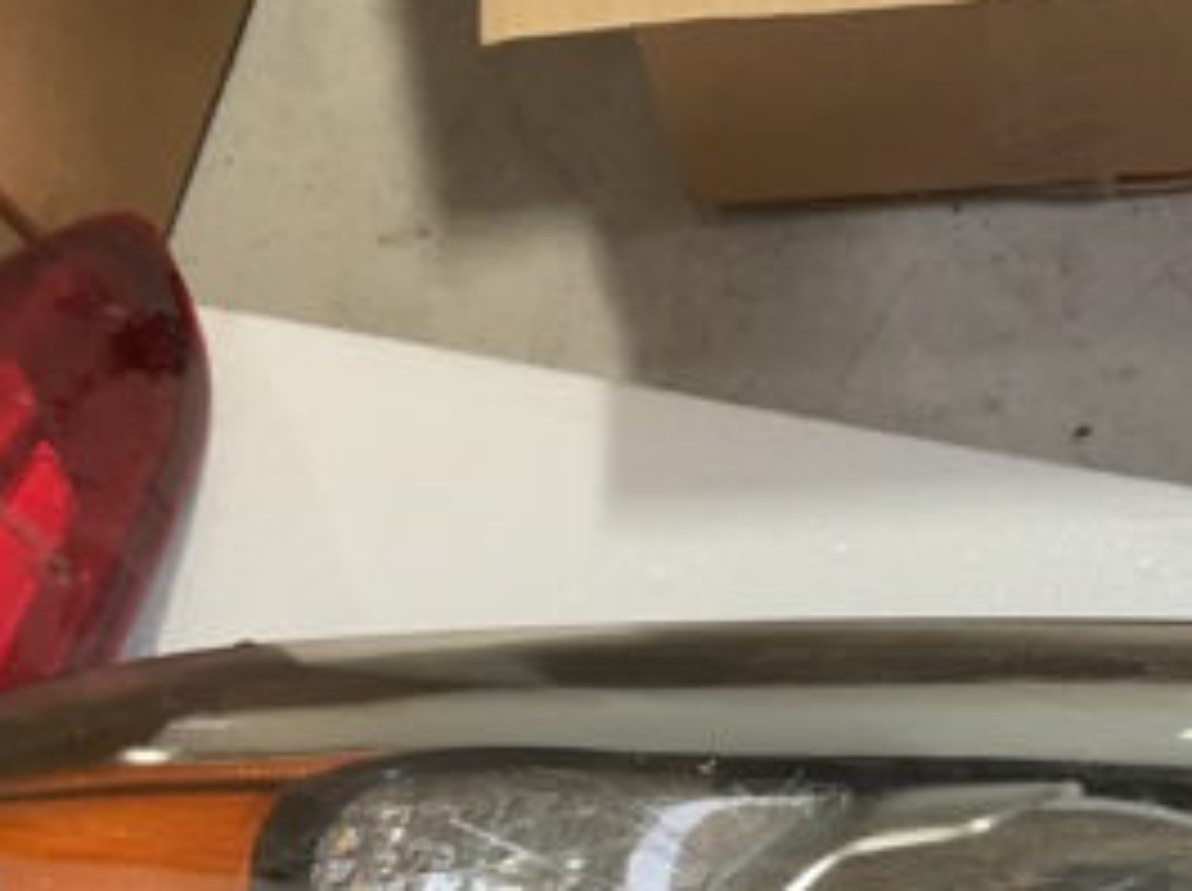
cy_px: 871
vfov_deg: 20.4
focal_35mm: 70
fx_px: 2407
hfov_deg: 26.1
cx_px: 1241
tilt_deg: -72.1
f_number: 1.8
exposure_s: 1/100
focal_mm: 3
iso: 40
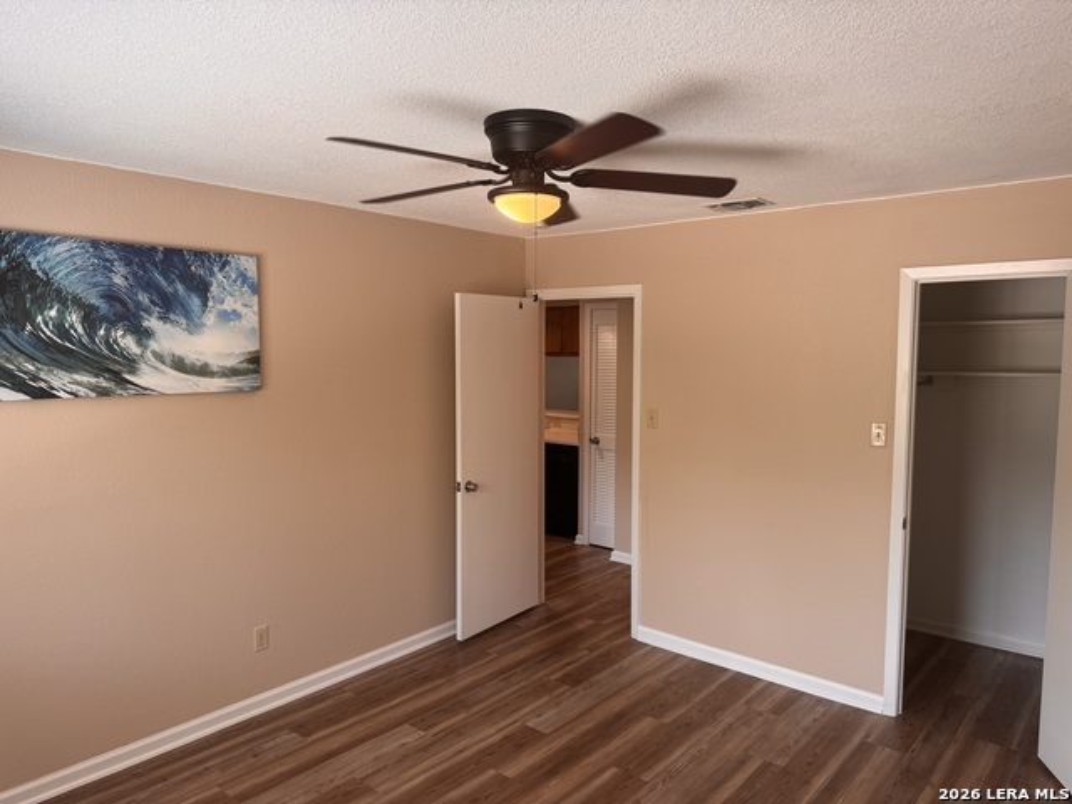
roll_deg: -0.5
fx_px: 743
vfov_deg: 56.8
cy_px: 402
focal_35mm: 24
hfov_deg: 71.6
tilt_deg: -6.2
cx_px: 536
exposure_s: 1/121
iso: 100
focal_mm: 6.76
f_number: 1.78
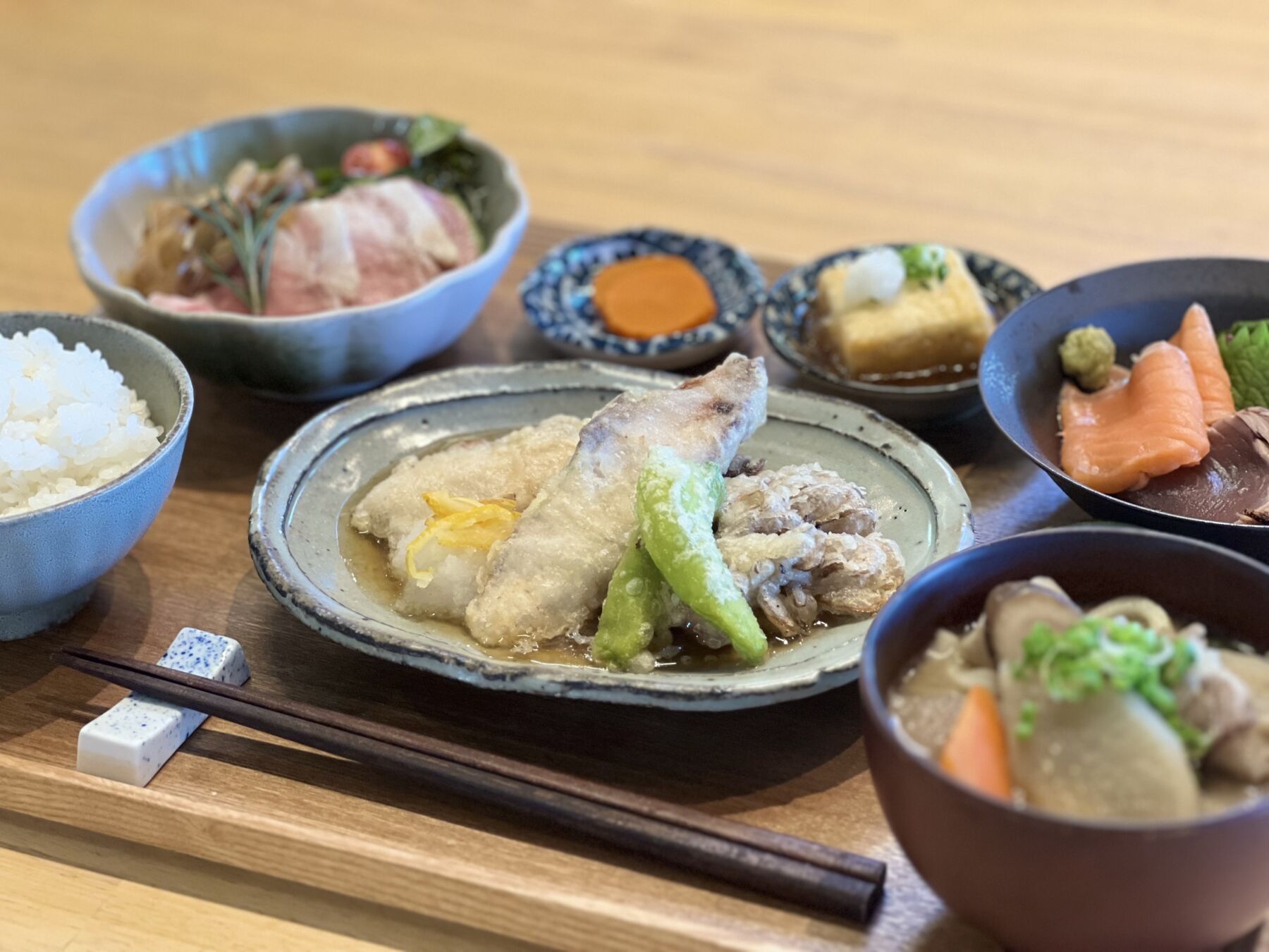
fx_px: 2823
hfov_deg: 25.3
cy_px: 476
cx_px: 634
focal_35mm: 77
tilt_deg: -32.8
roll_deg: +2.6
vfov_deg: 19.1
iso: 200
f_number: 2.8
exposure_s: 1/40
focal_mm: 9
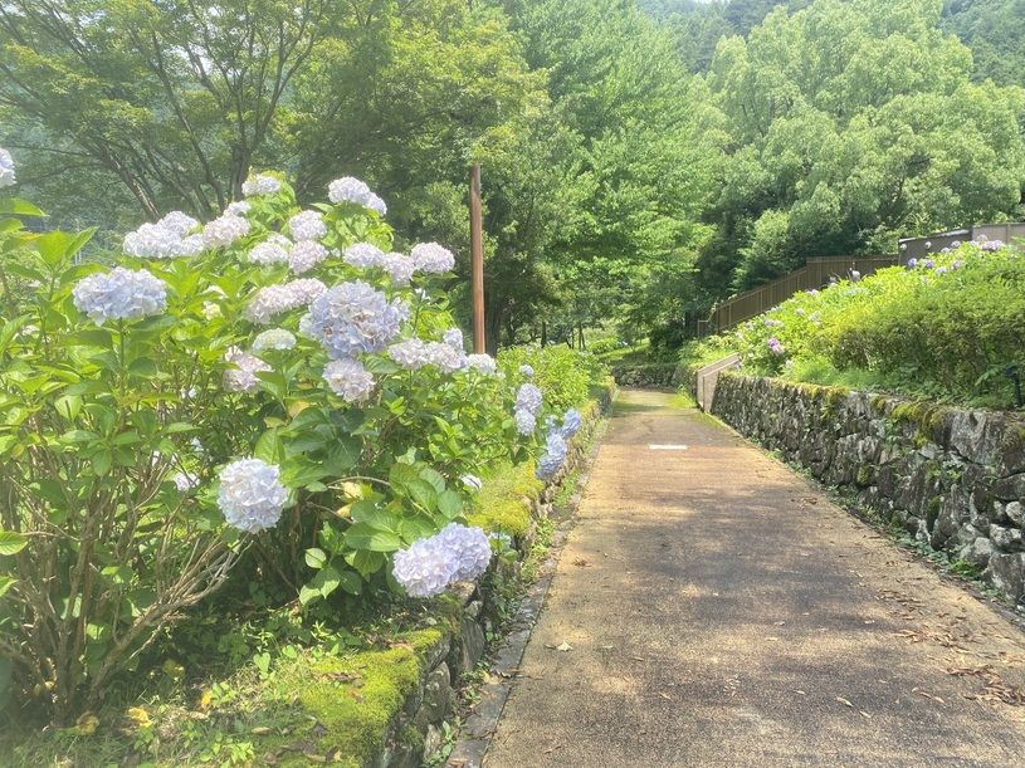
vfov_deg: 53.1
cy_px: 384
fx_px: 770
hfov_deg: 67.3
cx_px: 512
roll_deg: +1.2
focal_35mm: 26
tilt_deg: -4.6
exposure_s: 1/711
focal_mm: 4.25
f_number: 1.8
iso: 32
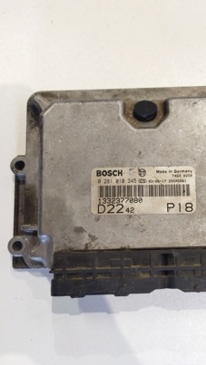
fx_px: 340
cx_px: 148
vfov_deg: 56.6
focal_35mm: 35
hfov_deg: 33.2
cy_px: 188
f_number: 1.79
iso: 584
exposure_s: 1/25
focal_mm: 4.71
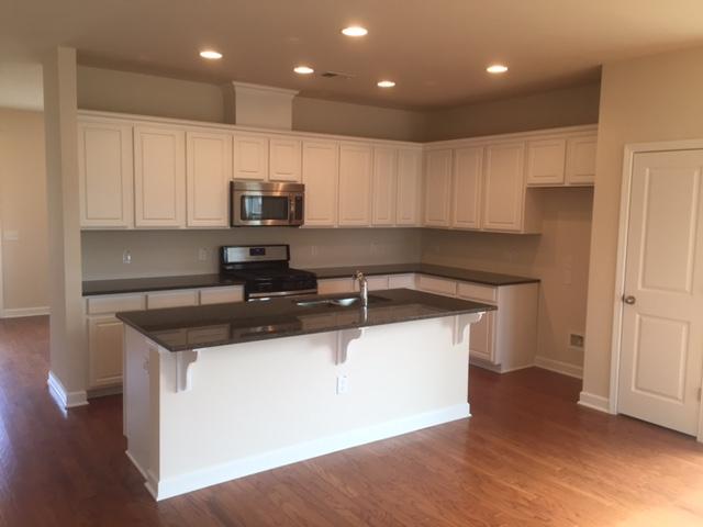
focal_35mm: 29
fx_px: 589
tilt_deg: -5.2
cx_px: 352
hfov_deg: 61.7
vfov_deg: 48.2
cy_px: 264
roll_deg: -2.3
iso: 32
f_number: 2.2
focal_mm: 4.15
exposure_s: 1/40
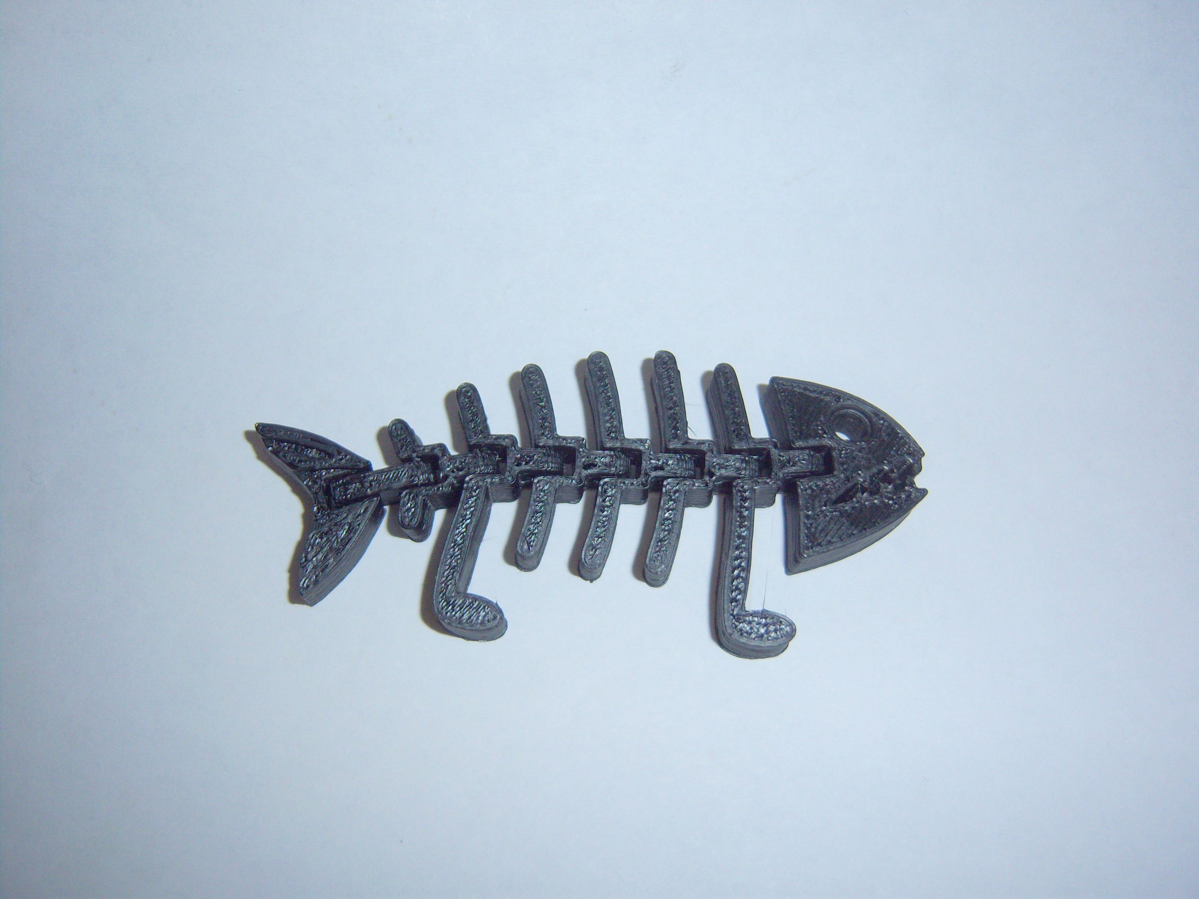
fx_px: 1247
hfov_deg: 51.4
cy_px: 450
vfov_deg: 39.7
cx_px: 600
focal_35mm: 36
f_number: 2.8
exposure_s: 1/60
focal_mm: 7.5
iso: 80
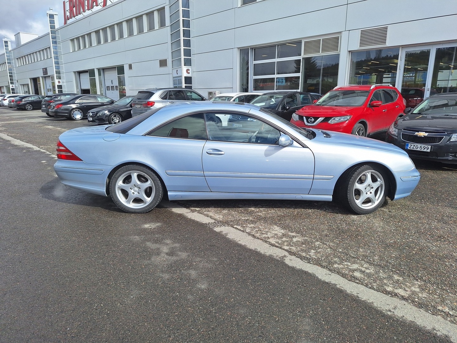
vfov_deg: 58.9
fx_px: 304
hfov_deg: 73.9
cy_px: 172
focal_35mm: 23
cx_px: 228
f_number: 1.8
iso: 40
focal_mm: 5.54
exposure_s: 1/2674
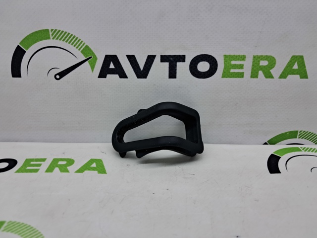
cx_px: 158
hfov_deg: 65.4
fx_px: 247
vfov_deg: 51.3
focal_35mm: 27
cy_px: 119
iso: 50
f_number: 1.8
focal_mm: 4
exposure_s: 1/120
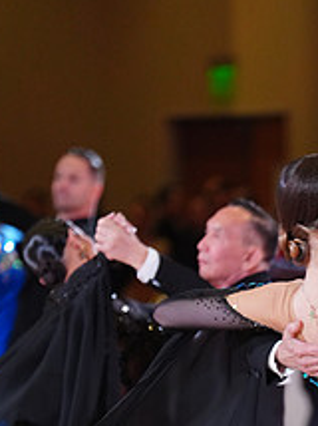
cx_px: 371
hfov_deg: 3.5
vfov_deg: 4.7
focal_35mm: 425
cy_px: 541
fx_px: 5216
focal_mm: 163
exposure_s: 1/400
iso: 2000
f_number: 2.8
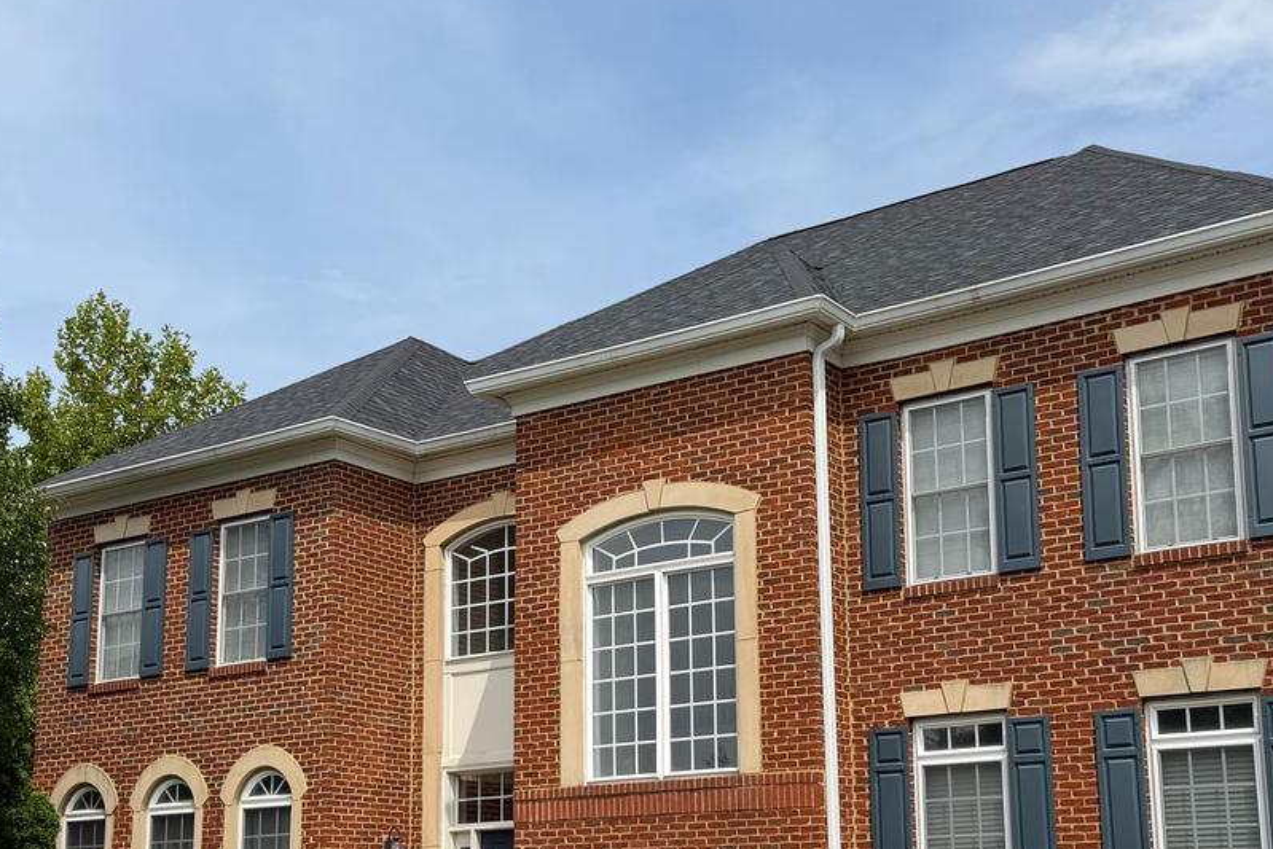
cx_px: 703
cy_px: 636
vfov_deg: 29.4
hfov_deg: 43.5
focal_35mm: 45
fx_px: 1591
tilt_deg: +8.5
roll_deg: +1.2
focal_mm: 6.76
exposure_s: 1/4975
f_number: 1.78
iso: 80
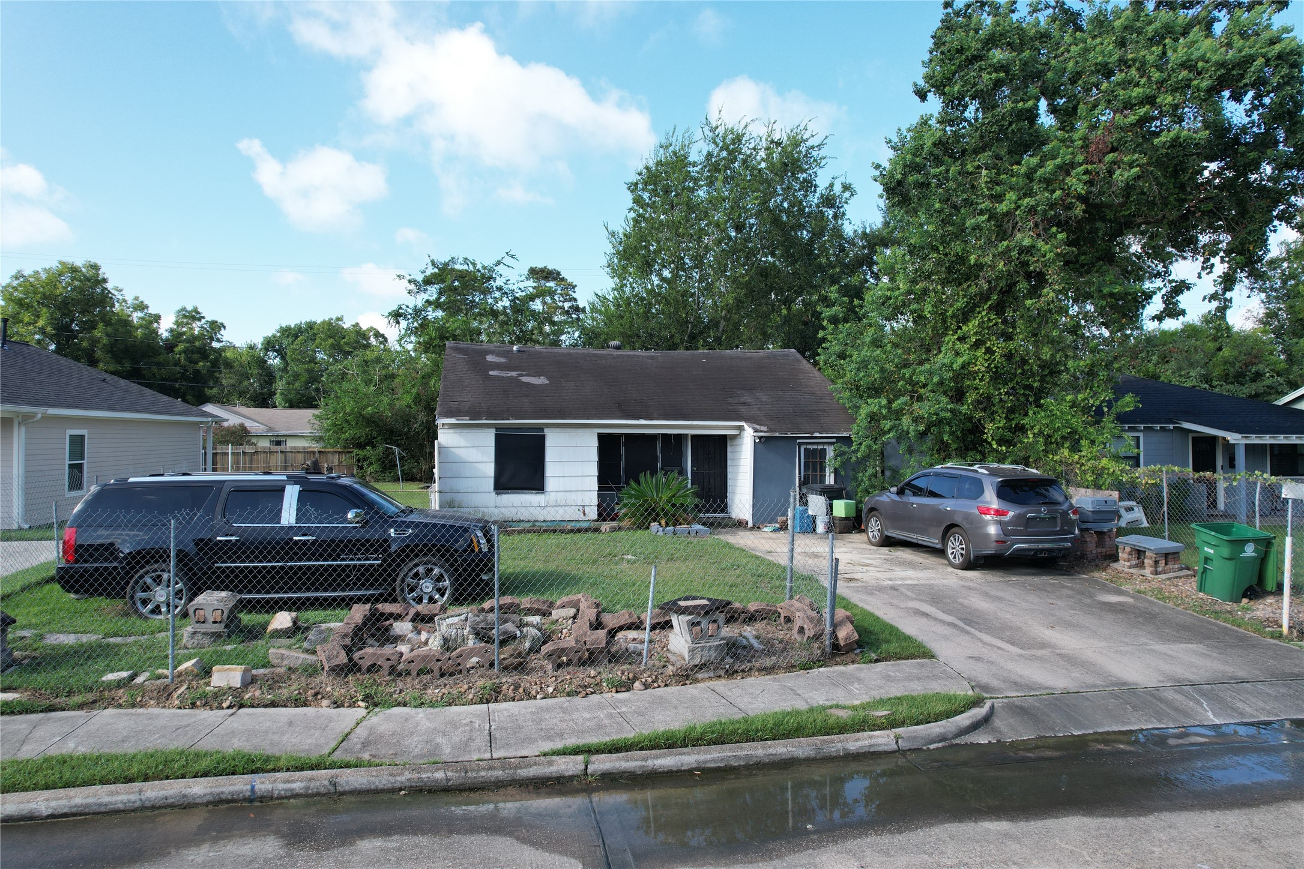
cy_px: 434
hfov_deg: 78.6
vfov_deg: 57.2
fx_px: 797
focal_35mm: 22
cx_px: 652
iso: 130
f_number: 2.8
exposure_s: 1/725
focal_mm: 8.38
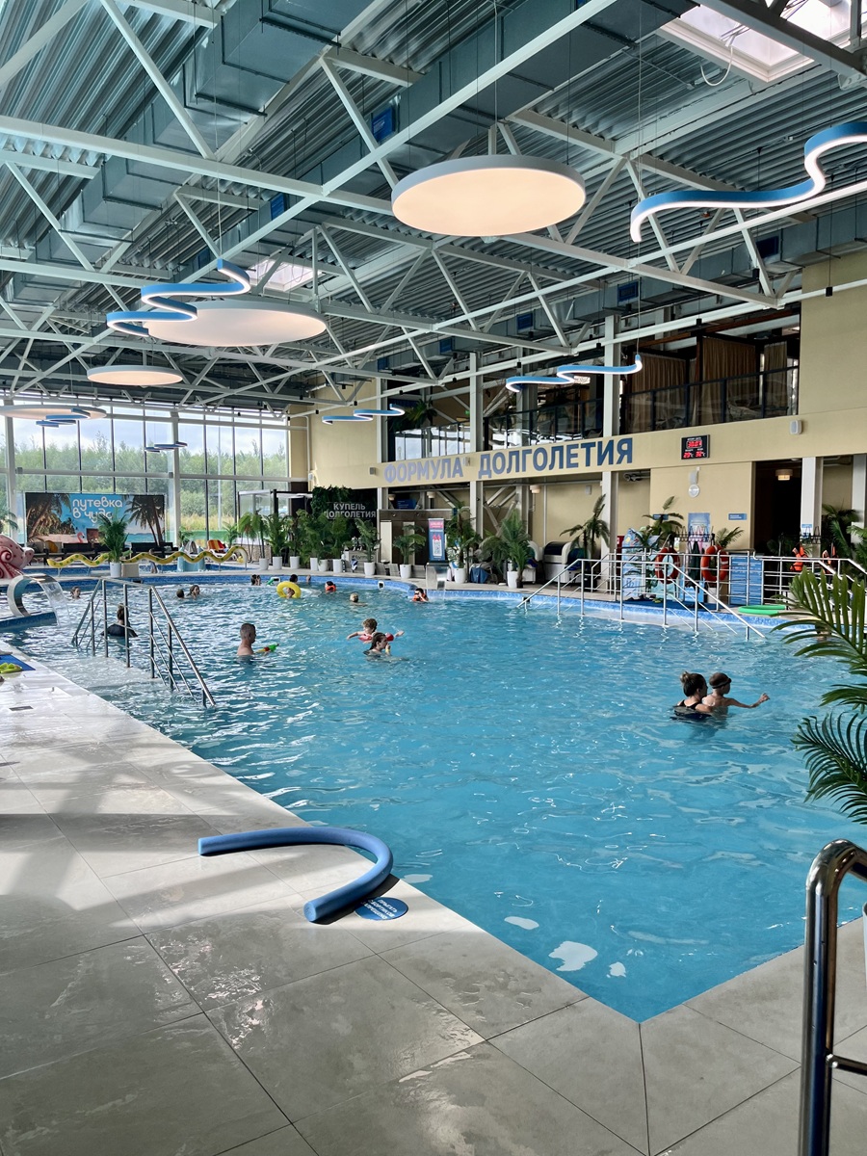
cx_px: 434
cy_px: 578
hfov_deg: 53.1
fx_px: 868
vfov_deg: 67.3
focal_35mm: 26
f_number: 1.6
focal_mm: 5.1
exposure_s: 1/224
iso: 40
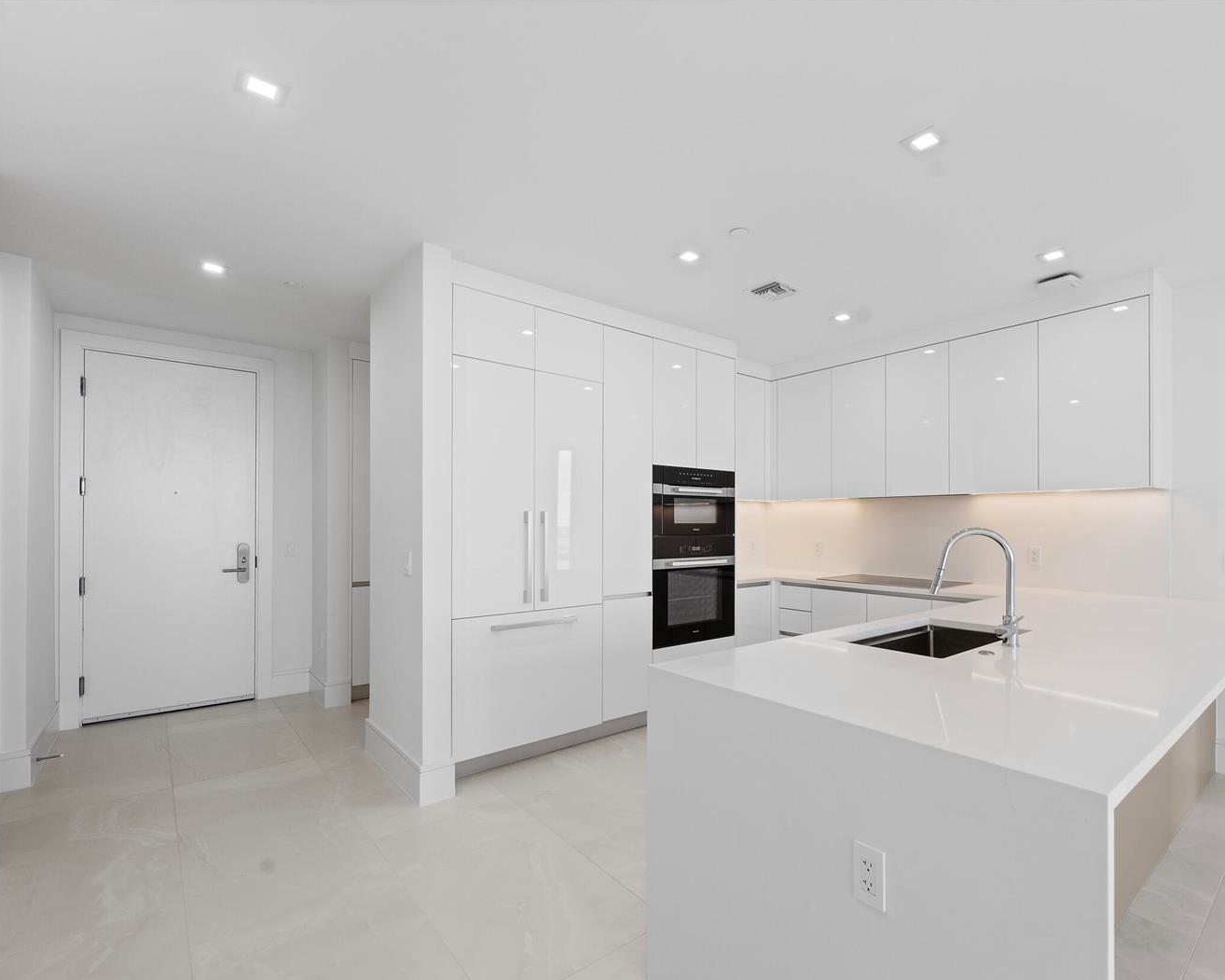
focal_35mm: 16
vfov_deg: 80.4
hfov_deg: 92.6
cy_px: 495
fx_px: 580
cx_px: 695
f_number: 8
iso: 500
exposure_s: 1/30
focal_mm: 14
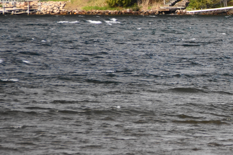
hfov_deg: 5.5
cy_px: 78
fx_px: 2428
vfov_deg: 3.7
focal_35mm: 375
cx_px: 116
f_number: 6.3
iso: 500
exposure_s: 1/400
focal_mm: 250
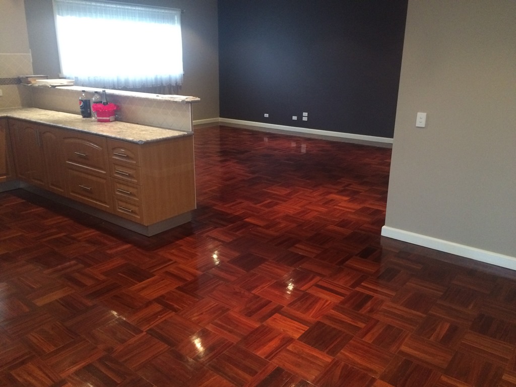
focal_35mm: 29
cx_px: 258
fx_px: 432
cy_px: 194
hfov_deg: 61.7
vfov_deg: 48.2
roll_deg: +0.1
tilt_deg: -17.3
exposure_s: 1/24
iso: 320
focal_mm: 4.15
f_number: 2.2
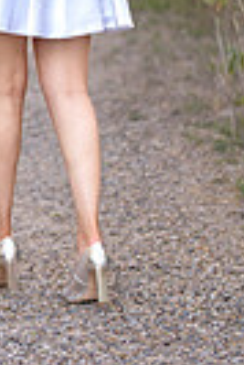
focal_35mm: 254
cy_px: -33
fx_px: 2575
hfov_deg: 5.4
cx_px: -99
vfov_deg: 8.0
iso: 200
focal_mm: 50
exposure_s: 1/320
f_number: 1.2
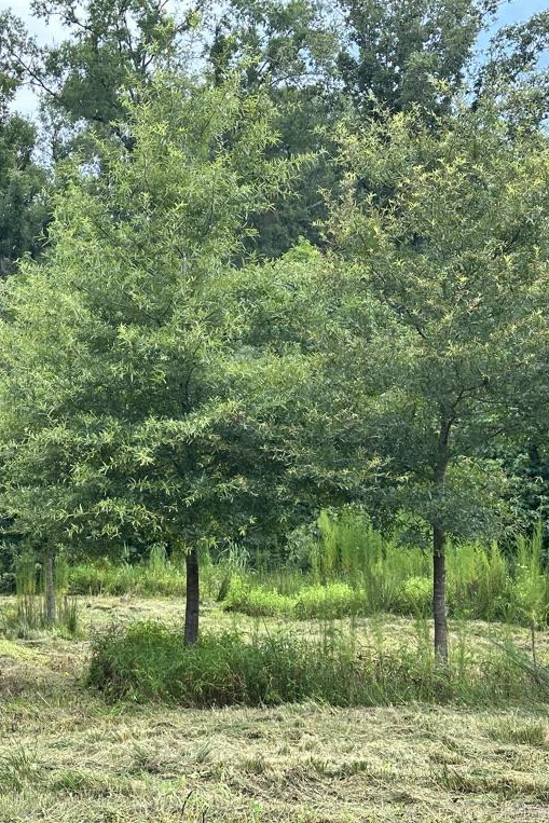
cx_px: 57
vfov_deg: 30.1
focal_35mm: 67
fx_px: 1532
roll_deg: -0.6
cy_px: 411
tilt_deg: +4.8
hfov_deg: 19.9
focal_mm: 6.86
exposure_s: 1/740
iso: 64
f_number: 1.78
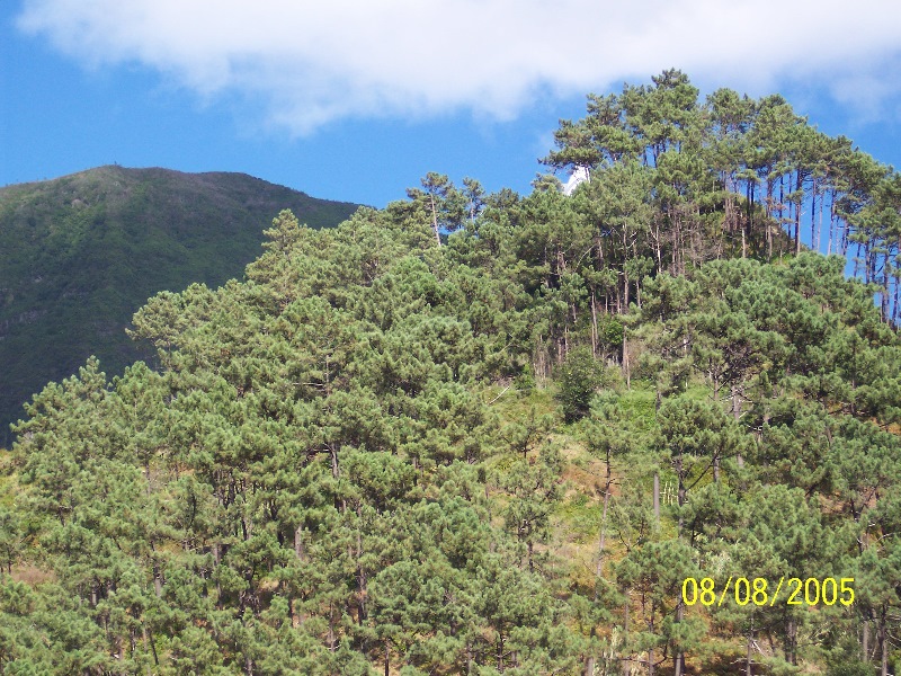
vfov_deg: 14.6
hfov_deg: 19.4
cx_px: 450
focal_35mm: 101
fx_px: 2629
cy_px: 338
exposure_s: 1/500
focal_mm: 21.3
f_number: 4.8
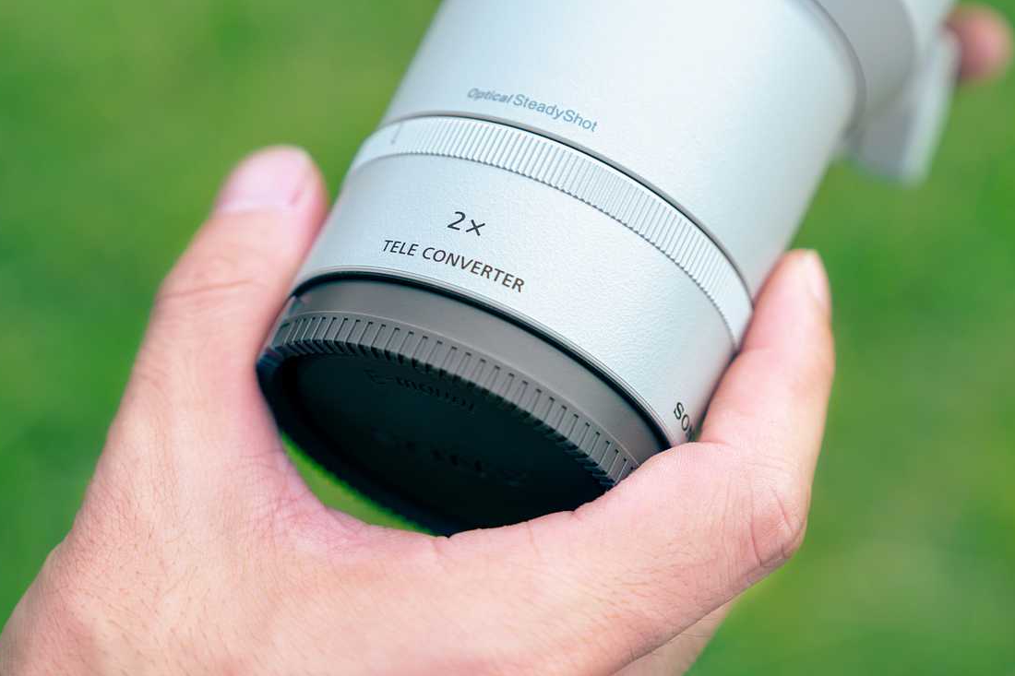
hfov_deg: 17.0
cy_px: 200
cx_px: 615
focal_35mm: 120
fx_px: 3383
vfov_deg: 11.4
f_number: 2.8
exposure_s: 1/400
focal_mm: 66
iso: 200
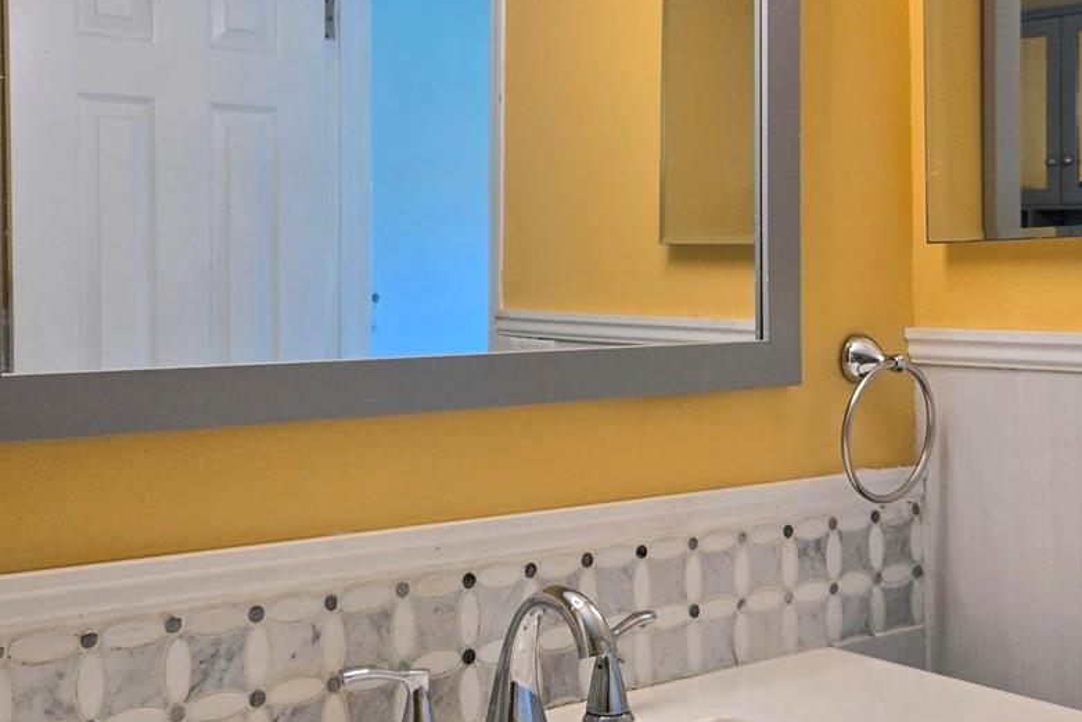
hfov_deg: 40.2
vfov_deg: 27.4
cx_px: 621
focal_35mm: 49
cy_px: 270
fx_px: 1473
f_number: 1.8
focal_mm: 5.4
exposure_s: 1/120
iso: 100
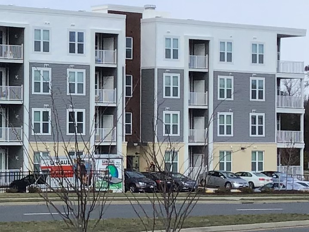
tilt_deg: -3.7
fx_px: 705
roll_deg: -0.1
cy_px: 96
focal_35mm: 79
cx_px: -67
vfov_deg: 18.6
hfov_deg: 22.6
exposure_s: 1/1235
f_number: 2.4
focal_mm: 3.3
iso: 25
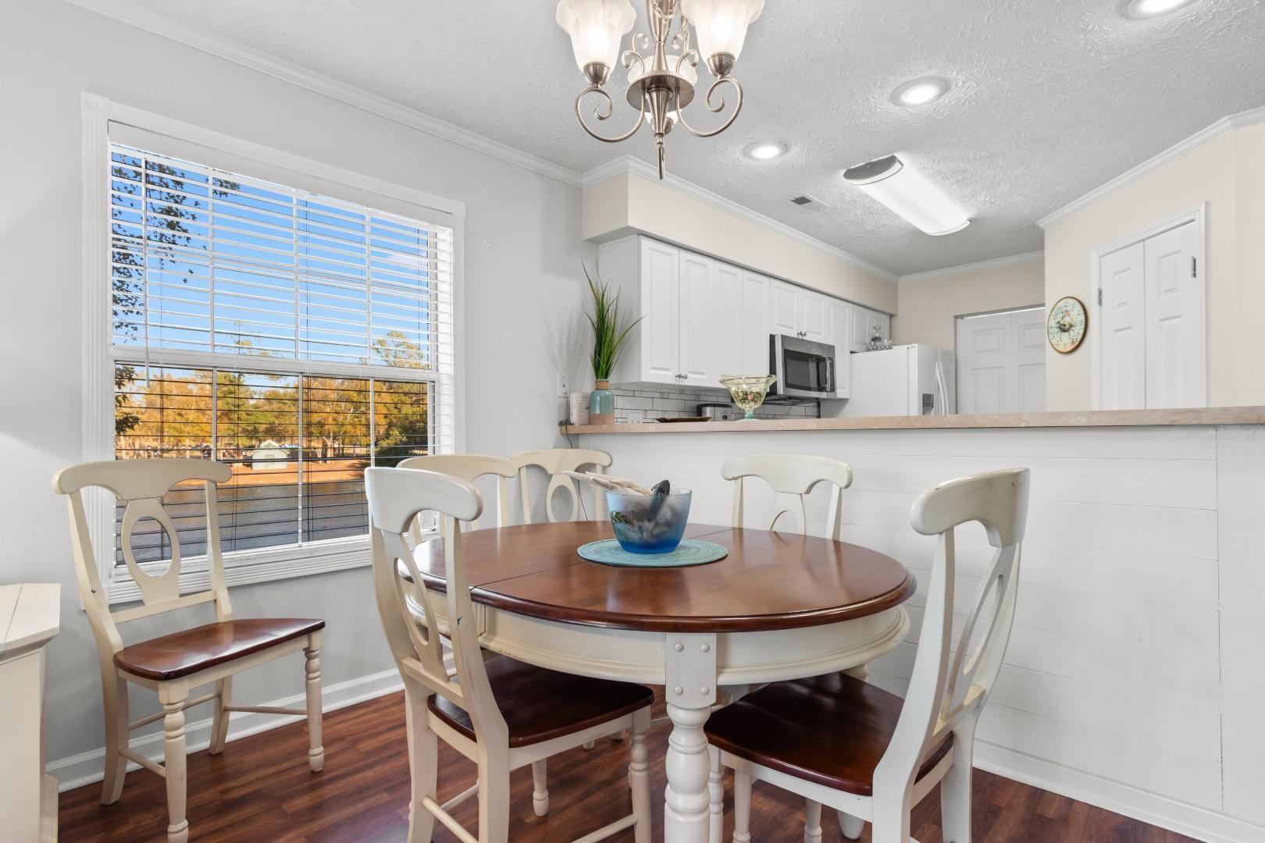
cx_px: 632
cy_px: 422
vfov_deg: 70.4
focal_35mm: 17
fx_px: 597
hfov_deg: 93.3
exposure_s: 1/3
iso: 100
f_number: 4.8
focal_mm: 11.5
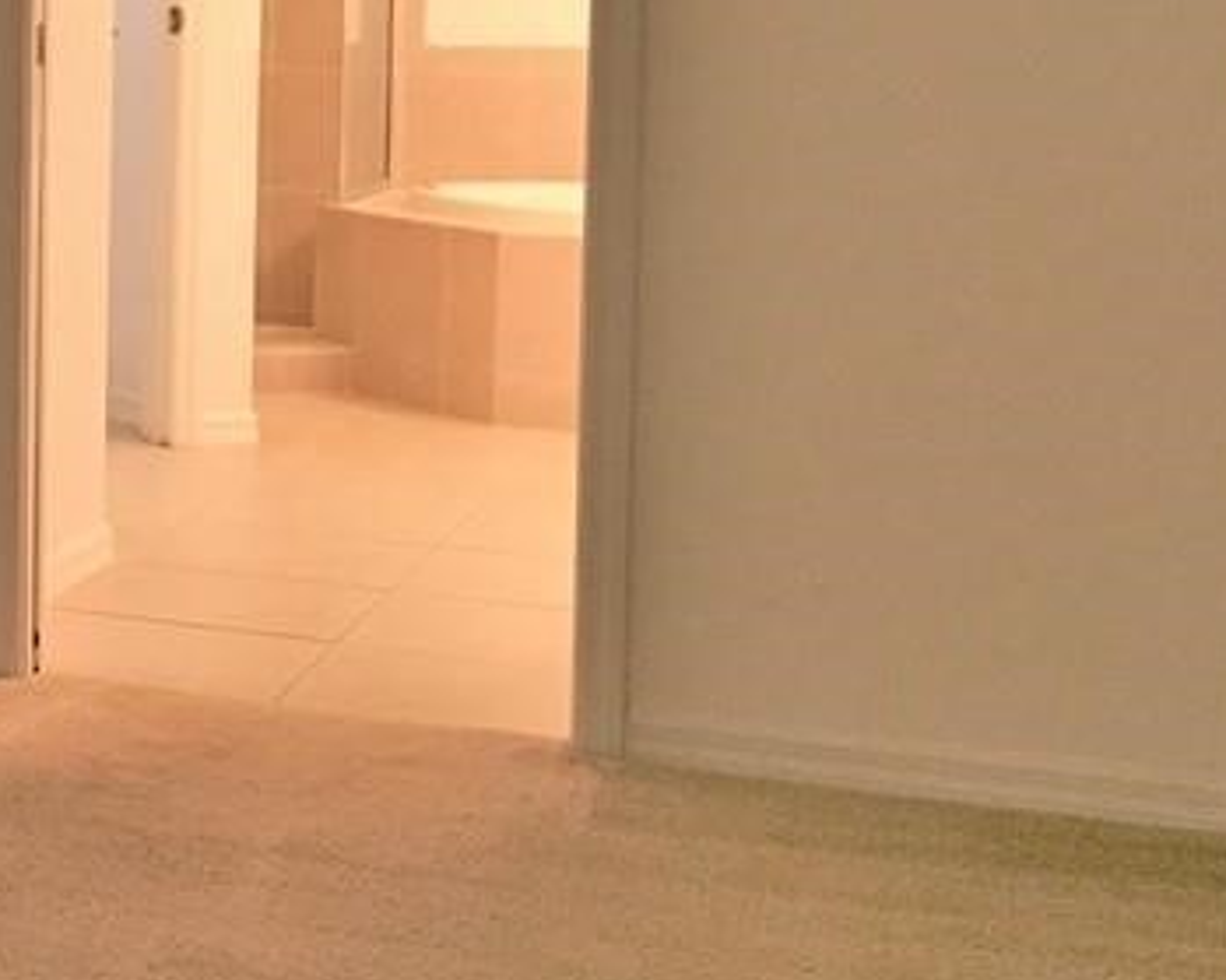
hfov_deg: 20.3
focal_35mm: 83
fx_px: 3011
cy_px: 49
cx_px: -527
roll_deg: -1.3
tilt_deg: -2.2
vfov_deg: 18.1
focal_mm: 4.15
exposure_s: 1/30
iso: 125
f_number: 2.2
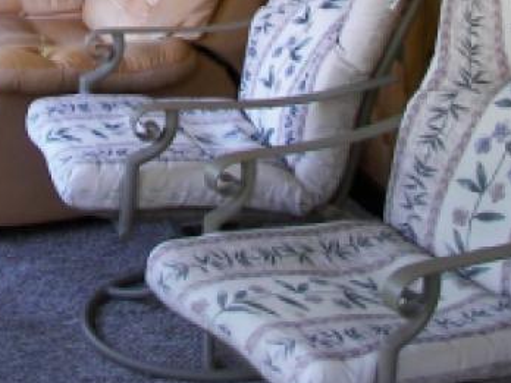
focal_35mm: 106
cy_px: -142
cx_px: 95
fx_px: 1565
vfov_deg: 13.4
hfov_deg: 18.4
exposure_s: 1/30
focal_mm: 6
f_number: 2.8
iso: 80
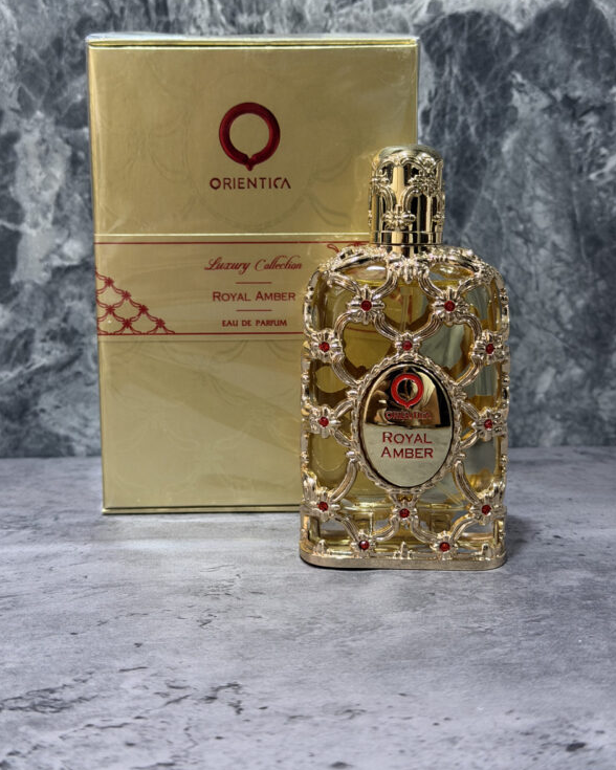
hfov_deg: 29.7
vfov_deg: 36.6
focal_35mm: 51
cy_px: 355
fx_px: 1162
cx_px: 305
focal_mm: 6.76
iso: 320
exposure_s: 1/40
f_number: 1.78
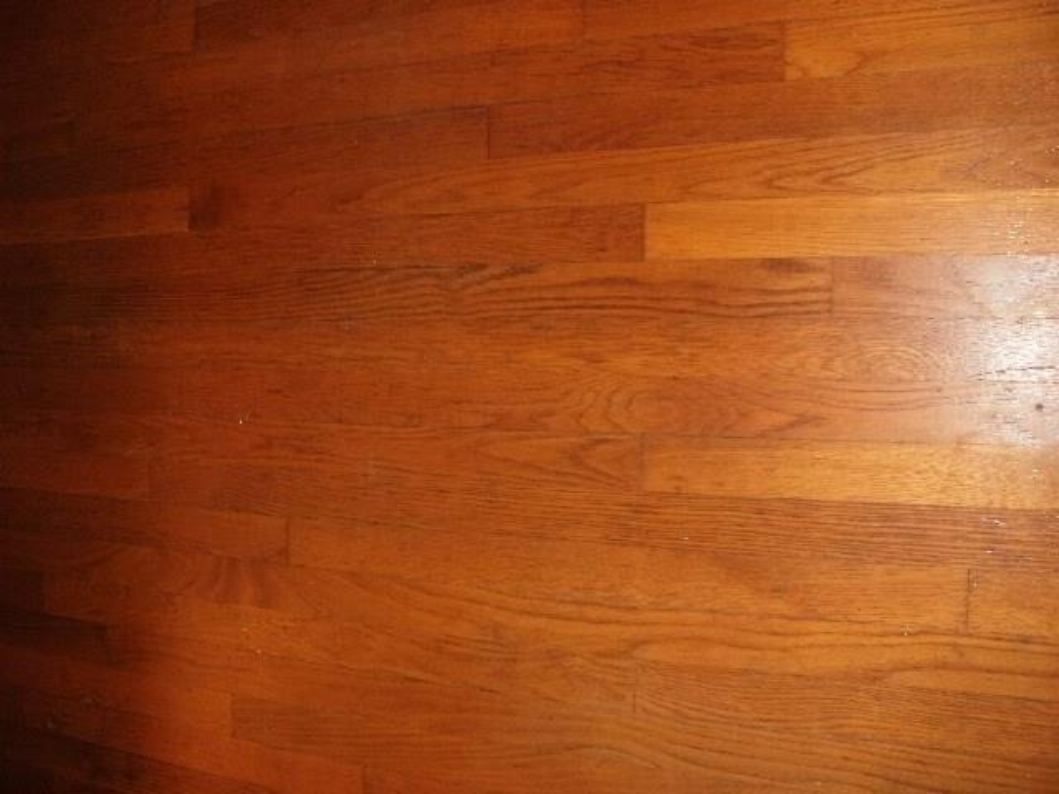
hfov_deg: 51.4
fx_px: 1101
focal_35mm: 36
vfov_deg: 39.7
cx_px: 530
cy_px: 397
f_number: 3.5
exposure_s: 1/30
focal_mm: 6.3
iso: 125
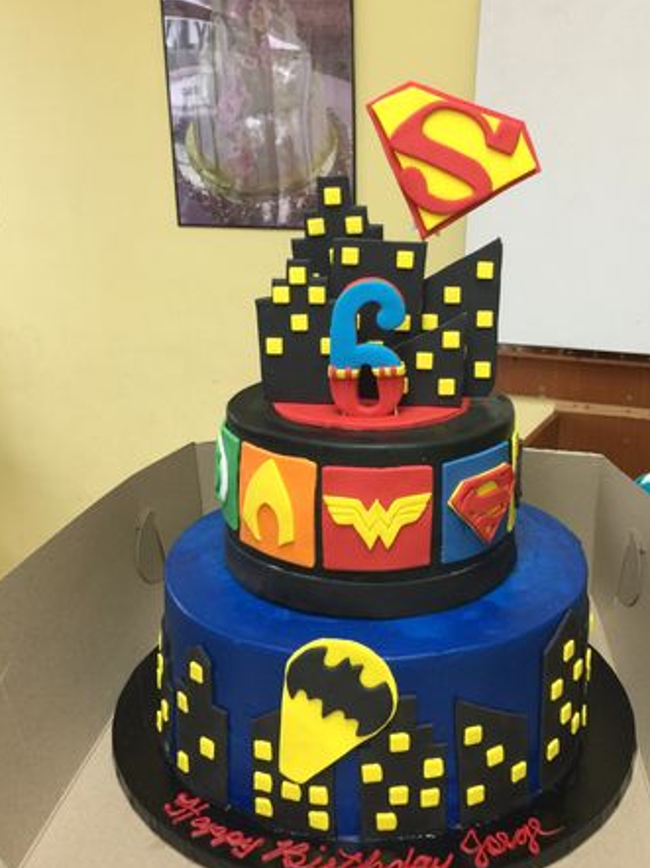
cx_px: 385
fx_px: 877
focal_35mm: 35
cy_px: 425
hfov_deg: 40.5
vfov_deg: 52.6
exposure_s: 1/15
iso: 64
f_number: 2.2
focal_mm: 4.15
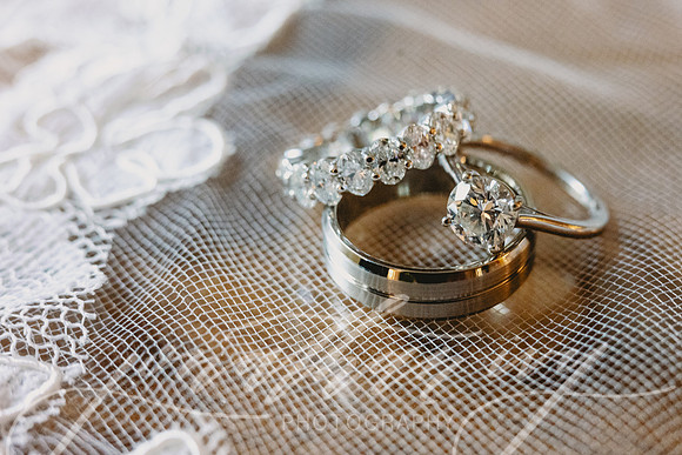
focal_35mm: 64
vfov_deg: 21.1
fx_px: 1220
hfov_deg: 31.1
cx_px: 429
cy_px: 222
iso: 2500
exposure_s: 1/60
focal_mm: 50
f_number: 5.6
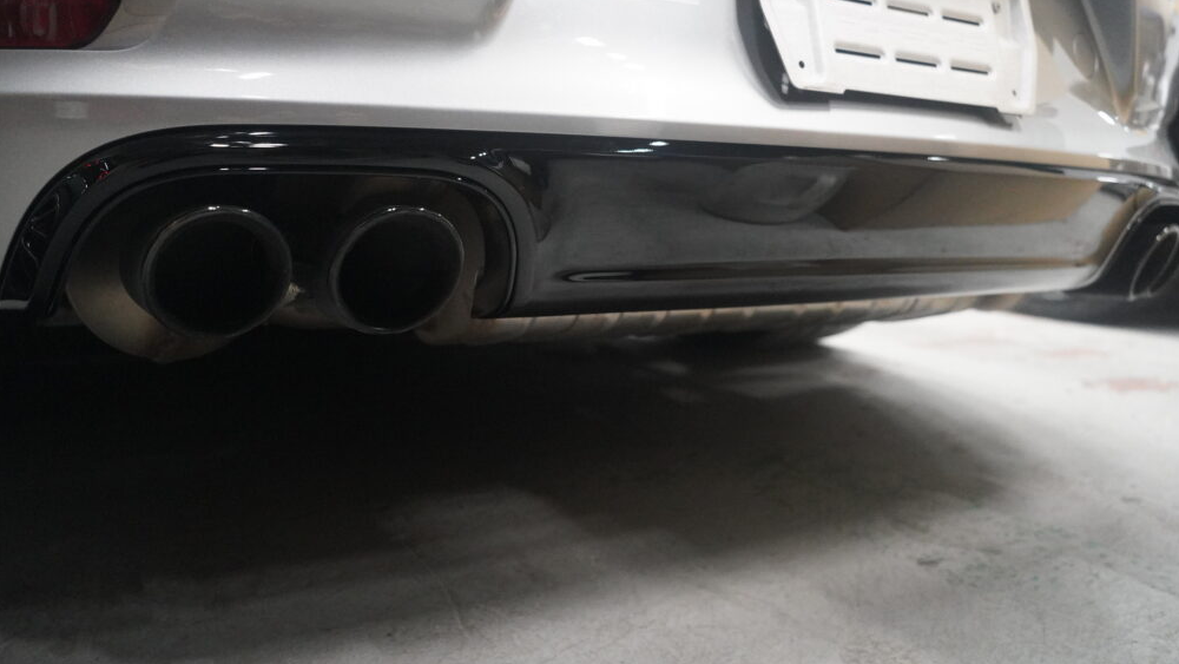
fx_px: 938
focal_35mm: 30
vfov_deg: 38.8
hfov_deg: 64.3
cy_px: 266
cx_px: 600
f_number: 4
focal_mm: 28
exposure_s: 1/80
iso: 12800
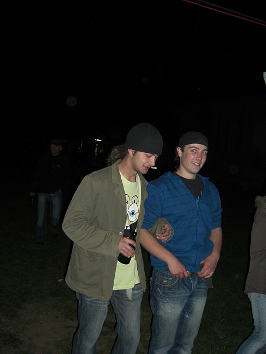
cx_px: 133
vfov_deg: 49.0
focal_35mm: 38
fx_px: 389
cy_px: 177
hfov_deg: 37.7
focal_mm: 7.9
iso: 200
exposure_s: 1/60
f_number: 2.8
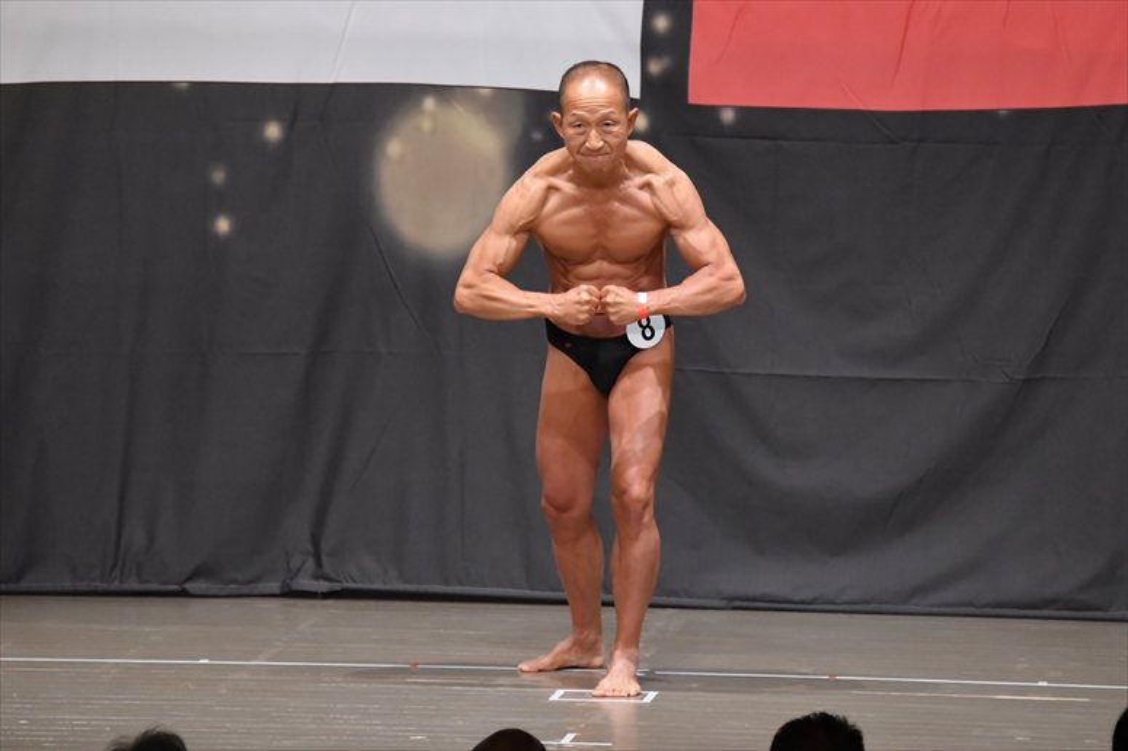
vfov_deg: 5.4
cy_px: 376
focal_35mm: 255
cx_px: 564
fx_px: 7986
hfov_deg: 8.1
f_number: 5.6
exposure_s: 1/400
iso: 6400
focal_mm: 170
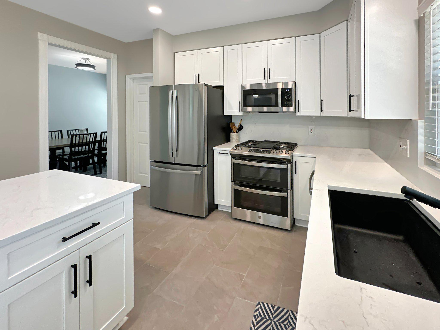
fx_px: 178
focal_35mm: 14
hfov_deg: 102.1
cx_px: 220
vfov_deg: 85.7
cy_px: 165
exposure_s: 1/120
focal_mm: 2.22
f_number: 2.2
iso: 200
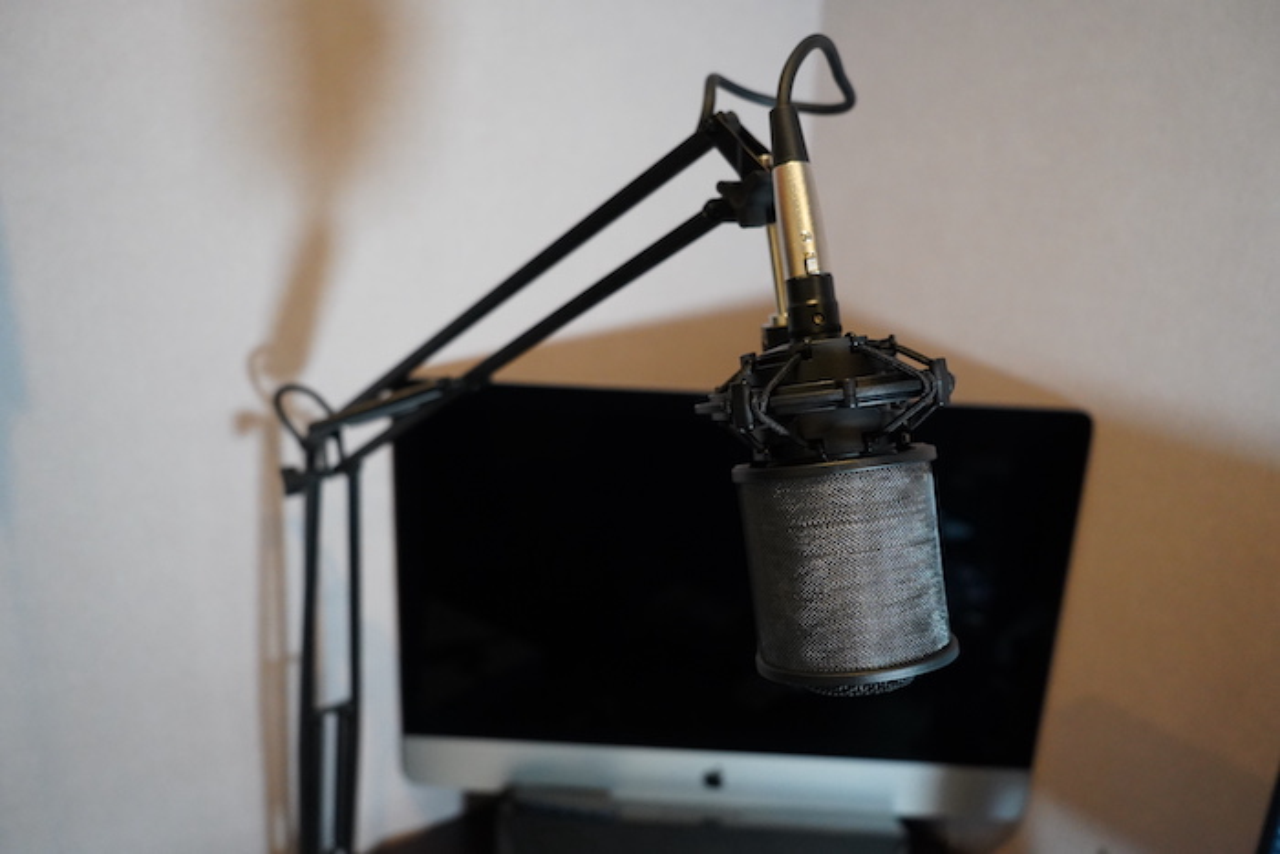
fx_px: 1031
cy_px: 427
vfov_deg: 45.0
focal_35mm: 29
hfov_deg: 63.6
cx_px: 640
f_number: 4.5
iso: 5000
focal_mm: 29
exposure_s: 1/200
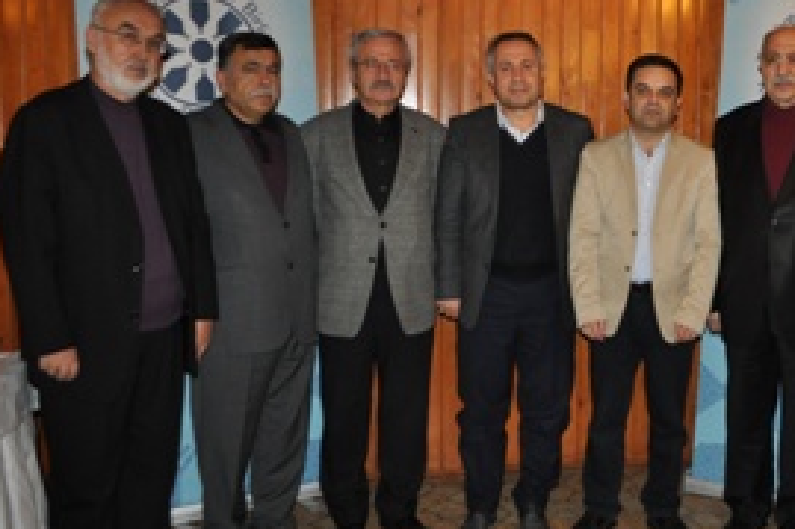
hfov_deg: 41.7
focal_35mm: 45
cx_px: 635
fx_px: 993
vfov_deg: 29.7
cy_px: 204
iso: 800
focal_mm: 18
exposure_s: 1/60
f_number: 3.5
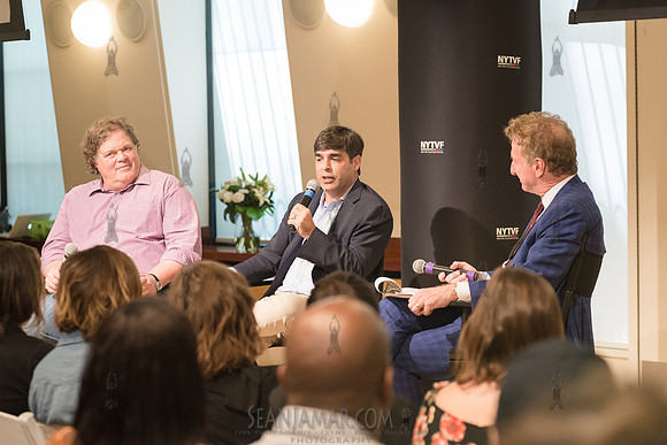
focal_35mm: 92
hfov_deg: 22.1
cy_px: 222
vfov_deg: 14.9
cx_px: 334
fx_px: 1705
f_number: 4.5
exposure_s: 1/125
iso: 2500
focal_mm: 92
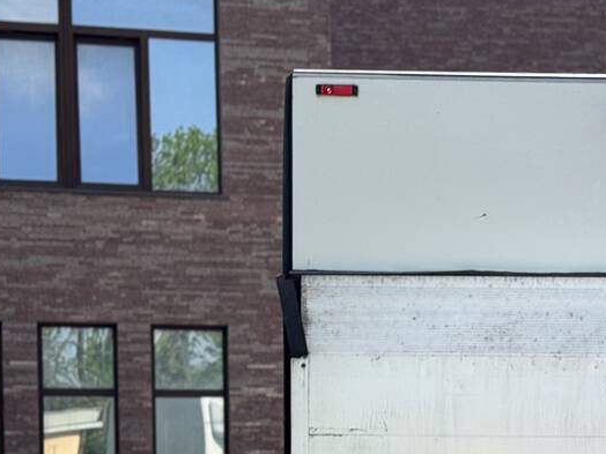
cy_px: 513
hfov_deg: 17.5
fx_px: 1926
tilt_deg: -0.6
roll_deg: -0.4
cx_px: 609
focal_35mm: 110
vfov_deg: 13.2
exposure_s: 1/4310
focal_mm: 6.76
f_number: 1.78
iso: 64
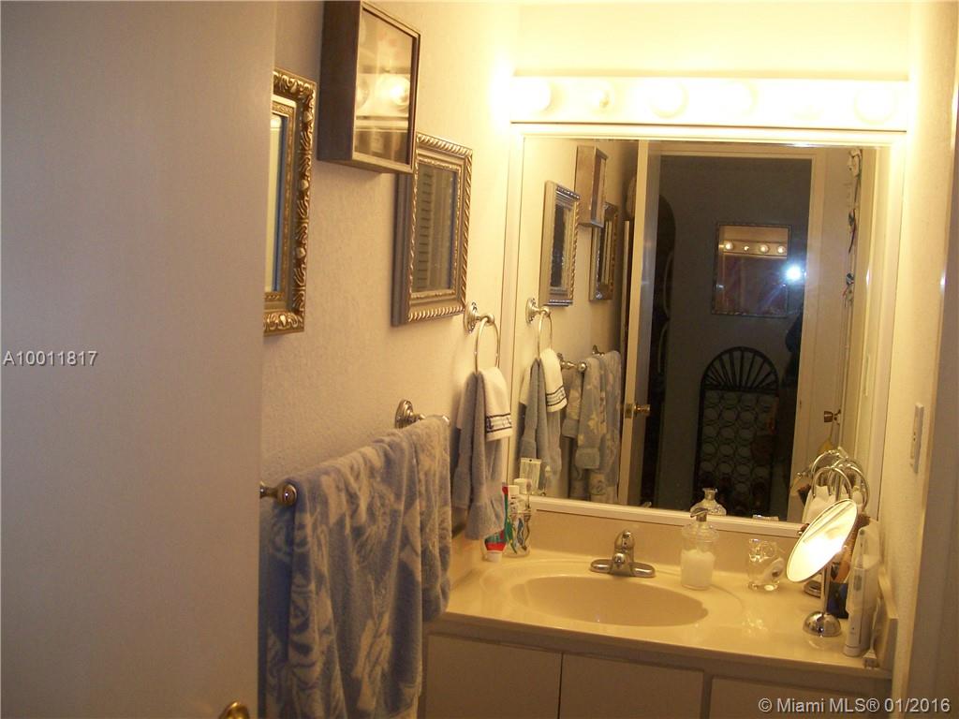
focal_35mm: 36
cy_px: 360
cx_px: 480
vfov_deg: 39.7
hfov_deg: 51.4
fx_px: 997
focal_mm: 6
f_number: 2.7
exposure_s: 1/64
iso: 140
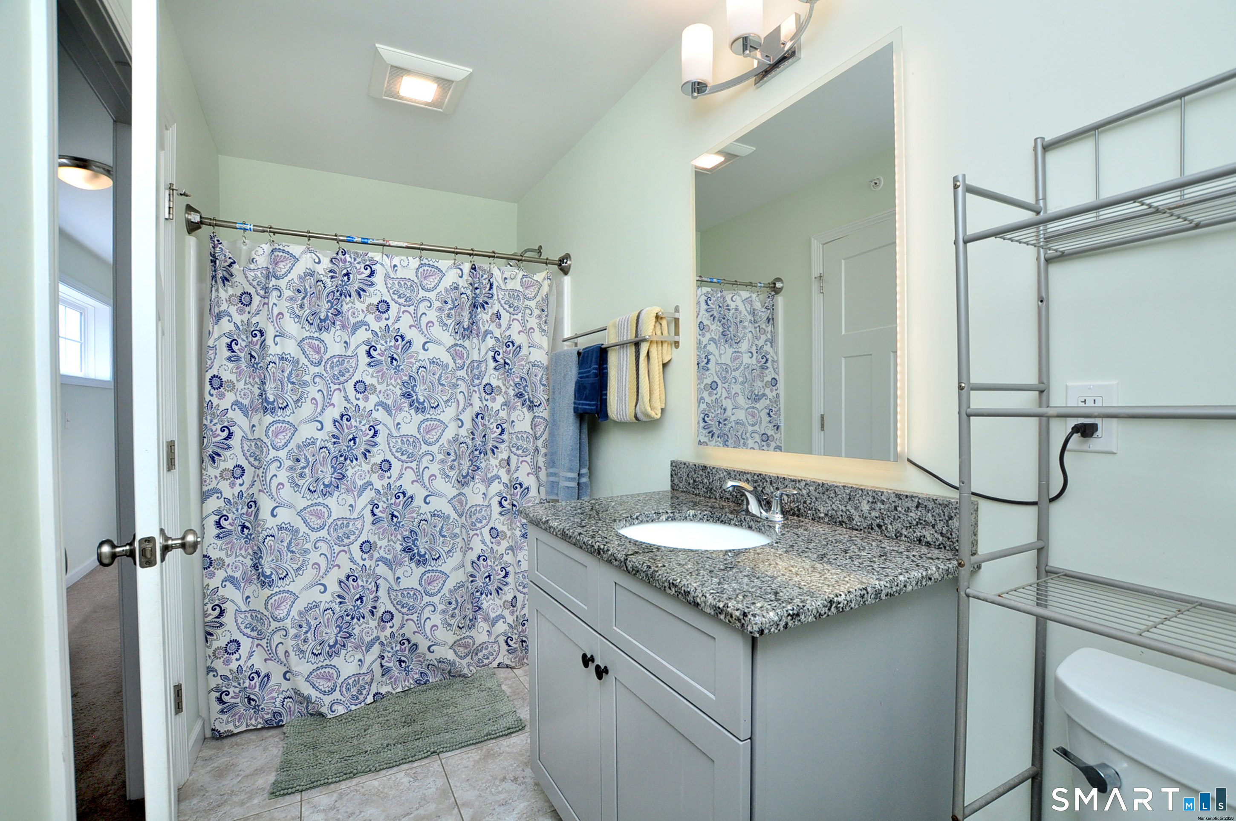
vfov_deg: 77.2
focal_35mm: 15
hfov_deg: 100.5
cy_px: 410
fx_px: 514
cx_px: 618
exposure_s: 1/200
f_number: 6.3
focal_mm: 10
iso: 320
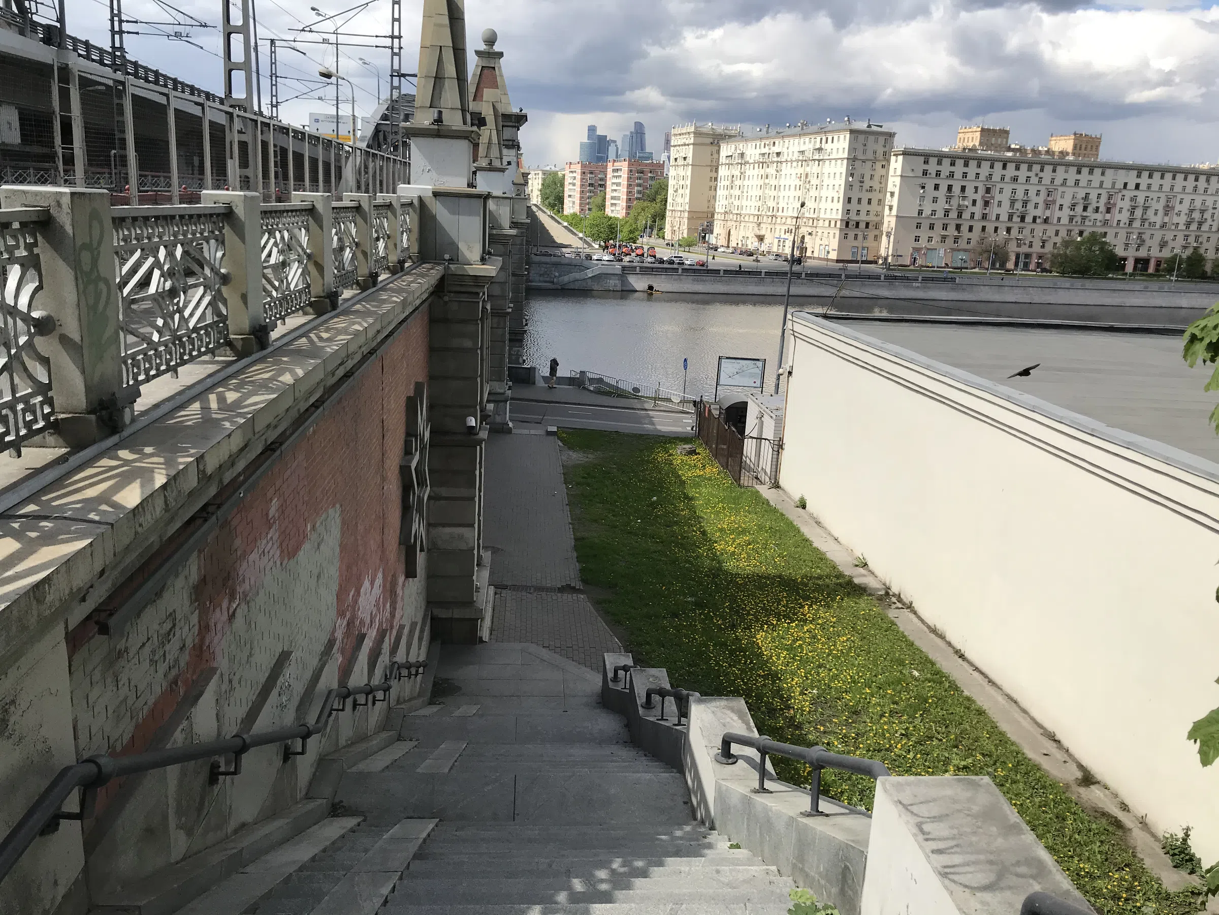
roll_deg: -1.6
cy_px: 458
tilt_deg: -11.6
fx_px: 986
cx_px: 610
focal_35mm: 28
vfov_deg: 49.7
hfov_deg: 63.4
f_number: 1.8
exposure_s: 1/2037
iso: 20
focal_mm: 3.99
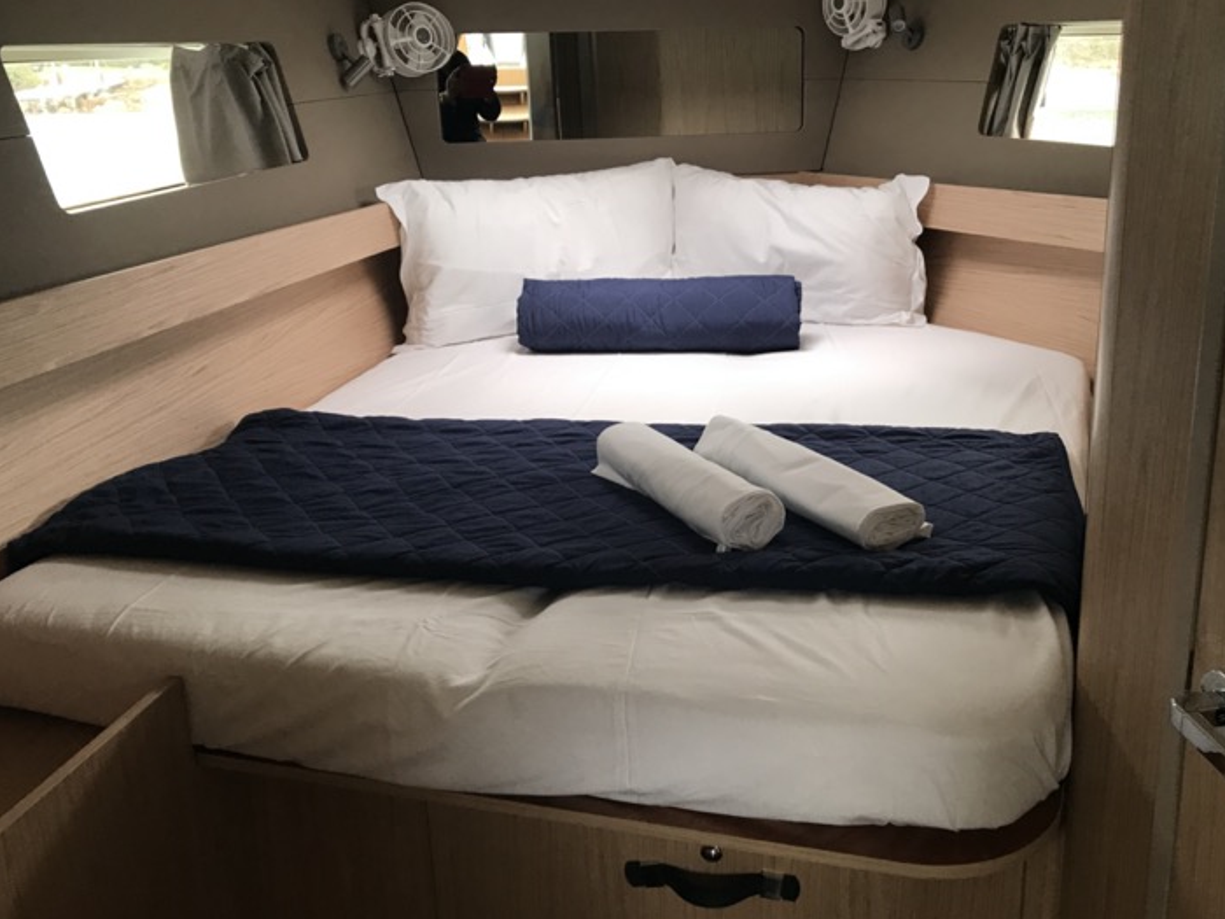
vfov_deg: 44.1
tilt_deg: -14.7
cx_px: 654
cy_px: 413
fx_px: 1132
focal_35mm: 32
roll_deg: +1.2
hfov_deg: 56.8
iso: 25
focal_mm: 3.99
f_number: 1.8
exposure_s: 1/33
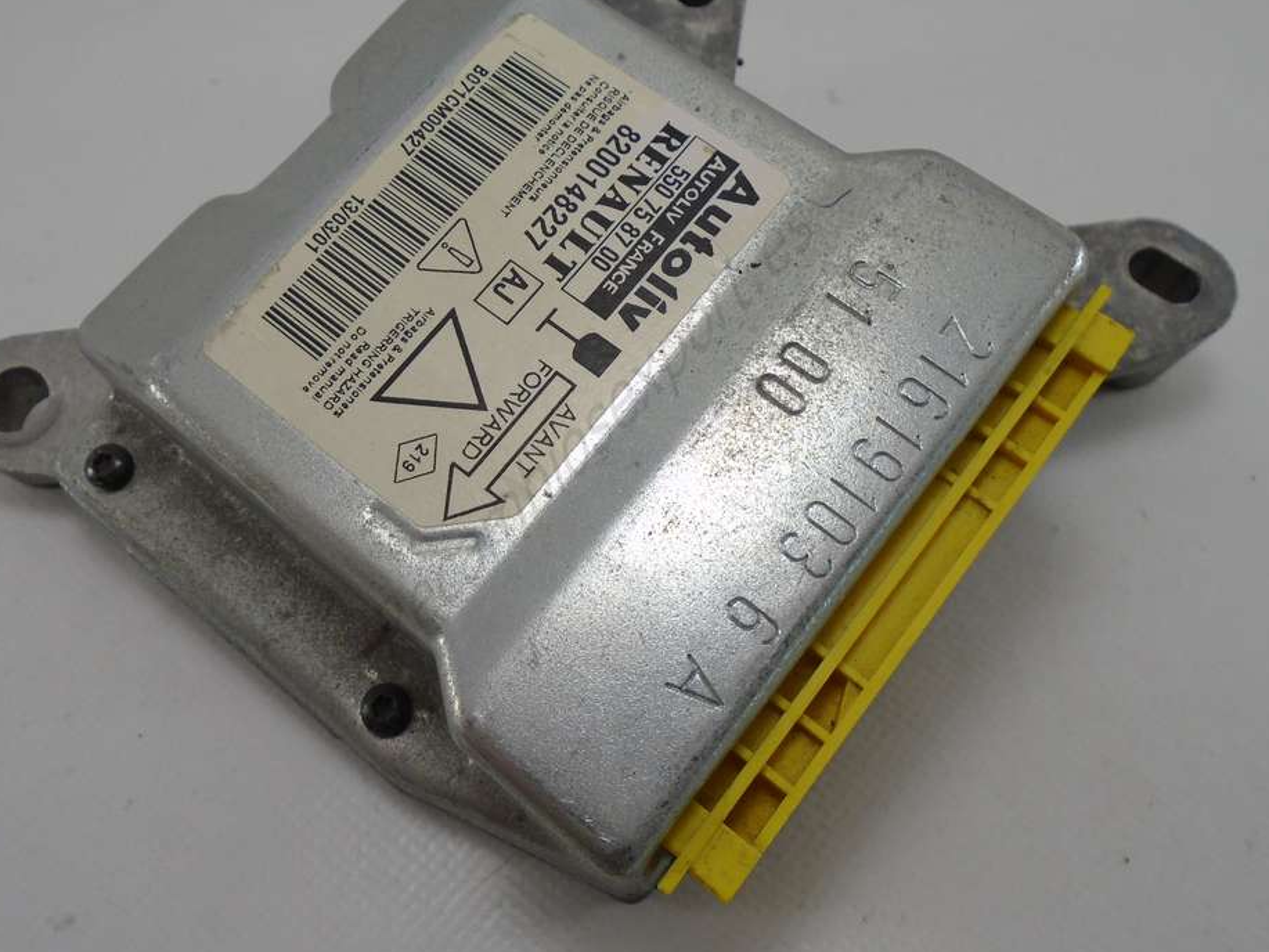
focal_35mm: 31
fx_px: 1137
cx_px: 606
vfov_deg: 45.4
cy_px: 421
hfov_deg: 58.3
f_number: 3.2
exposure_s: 1/200
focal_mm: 4.6
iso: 100
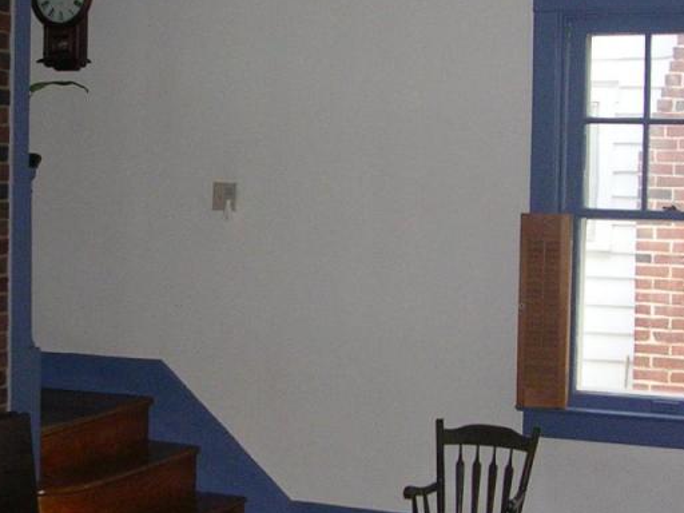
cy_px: 262
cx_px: 244
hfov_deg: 25.6
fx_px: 1502
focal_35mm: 76
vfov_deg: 19.4
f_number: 2.8
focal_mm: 5.8
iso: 146
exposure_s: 1/60.1
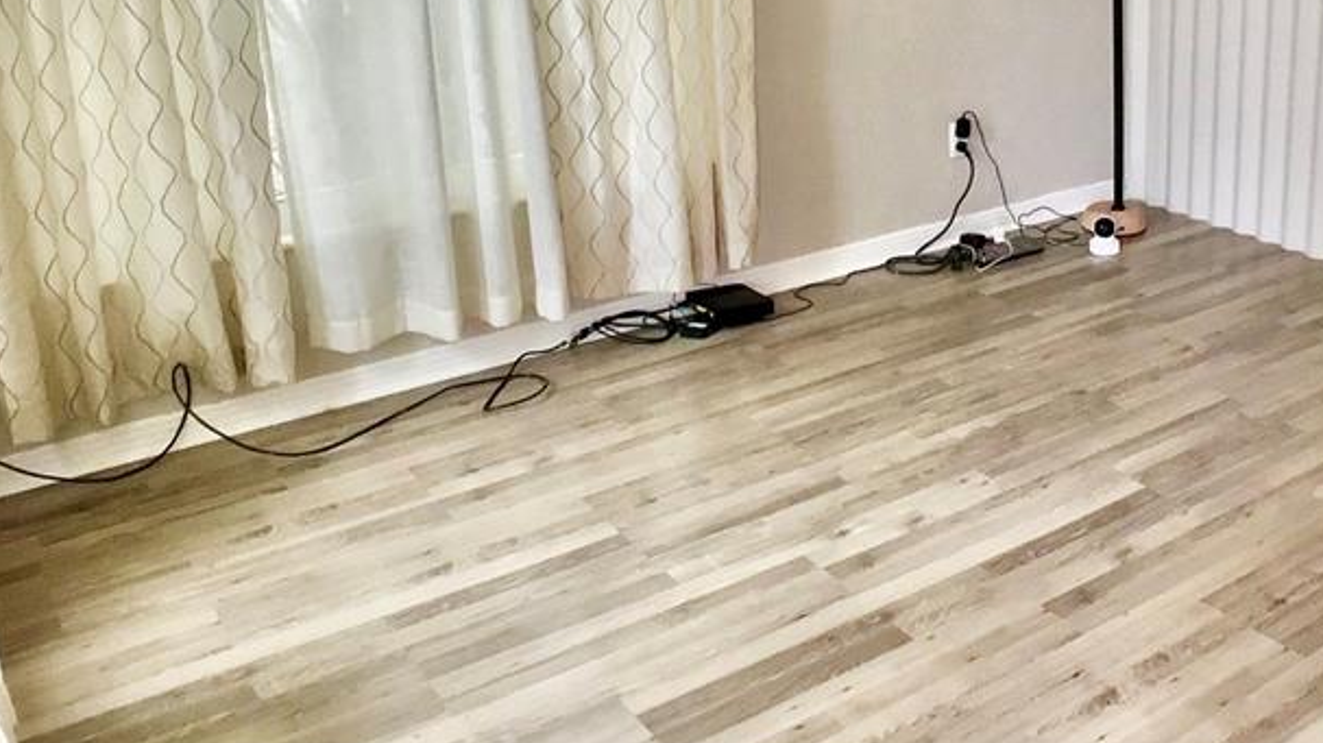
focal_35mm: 57
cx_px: 1072
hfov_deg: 35.4
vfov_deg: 20.9
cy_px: 209
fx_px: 1999
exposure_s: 1/30
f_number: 2.4
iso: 100
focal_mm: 3.3
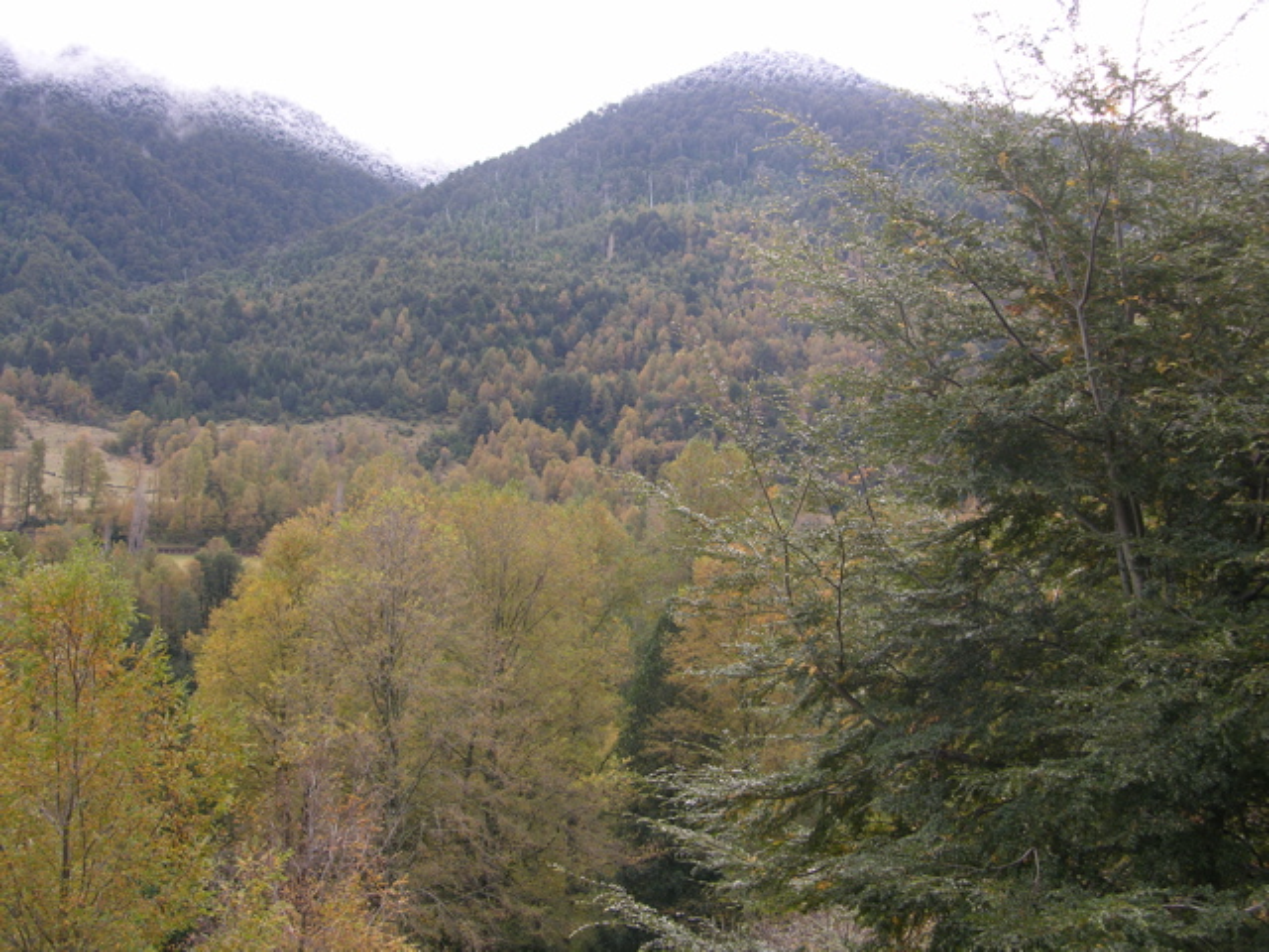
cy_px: 476
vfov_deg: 31.5
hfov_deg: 41.2
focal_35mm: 46
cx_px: 634
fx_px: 1686
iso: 50
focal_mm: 11.6
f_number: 3.7
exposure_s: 1/67.4
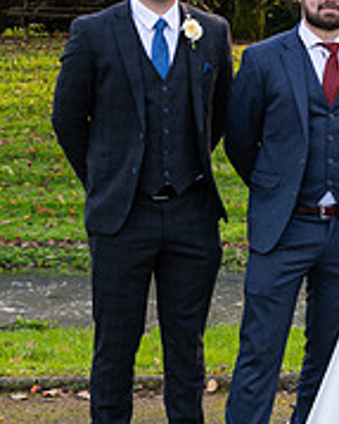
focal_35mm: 128
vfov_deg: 14.9
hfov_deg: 11.7
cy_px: 77
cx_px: 467
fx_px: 1607
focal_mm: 42
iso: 500
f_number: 6.3
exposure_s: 1/160
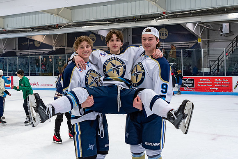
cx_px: 123
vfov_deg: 27.2
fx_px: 328
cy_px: 77
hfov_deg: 39.9
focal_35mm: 50
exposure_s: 1/200
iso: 400
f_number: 4
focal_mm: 26
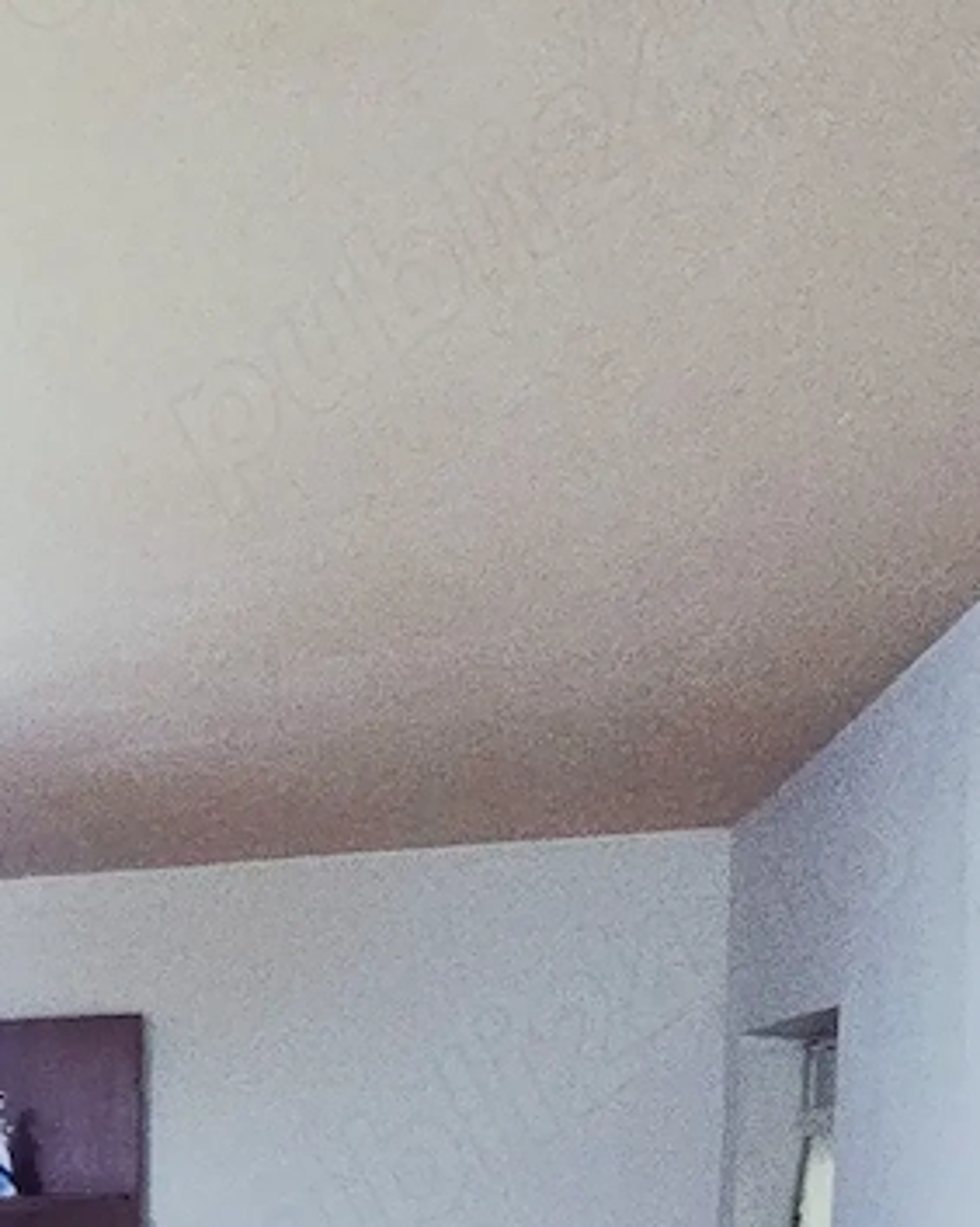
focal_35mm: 48
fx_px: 1742
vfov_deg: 34.7
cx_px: -681
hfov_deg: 22.3
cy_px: 1272
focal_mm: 2.2
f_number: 2.2
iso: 400
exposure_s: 1/33.3
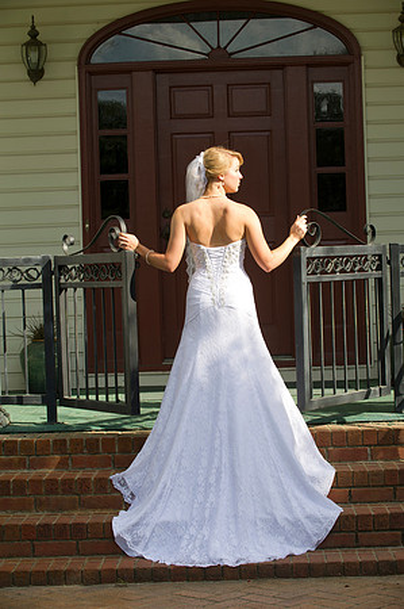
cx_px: 202
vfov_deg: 22.6
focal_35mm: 90
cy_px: 304
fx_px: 1518
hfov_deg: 15.2
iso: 250
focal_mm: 90
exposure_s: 1/250
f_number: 7.1
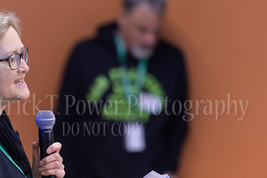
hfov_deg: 5.9
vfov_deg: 3.9
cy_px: 75
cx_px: 103
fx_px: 2610
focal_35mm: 352
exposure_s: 1/250
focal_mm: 280
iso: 4000
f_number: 4
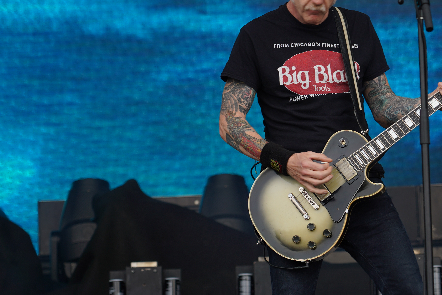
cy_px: 95
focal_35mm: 174
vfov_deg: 7.9
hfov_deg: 11.8
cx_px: 308
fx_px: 2136
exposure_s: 1/200
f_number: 4.5
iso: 100
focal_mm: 105
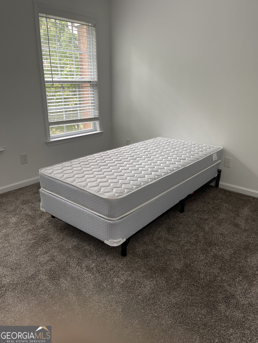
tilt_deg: -20.0
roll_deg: -0.9
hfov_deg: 53.1
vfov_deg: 67.3
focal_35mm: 26
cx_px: 129
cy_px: 172
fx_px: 258
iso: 125
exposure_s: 1/120
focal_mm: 5.1
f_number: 1.6
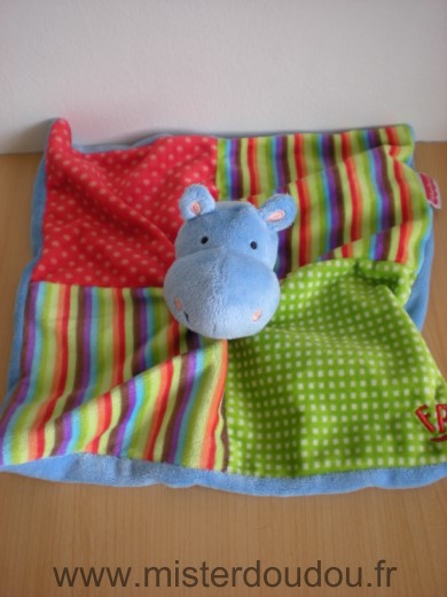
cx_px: 224
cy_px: 298
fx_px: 654
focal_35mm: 38
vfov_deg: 49.0
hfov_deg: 37.7
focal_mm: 6.3
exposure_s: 1/59.7
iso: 71
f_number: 3.1
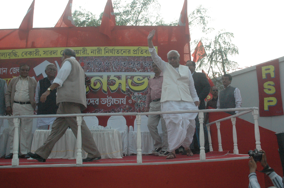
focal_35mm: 30
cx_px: 153
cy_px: 95
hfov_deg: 61.9
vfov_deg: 43.5
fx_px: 236
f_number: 14
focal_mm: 18
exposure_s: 1/500
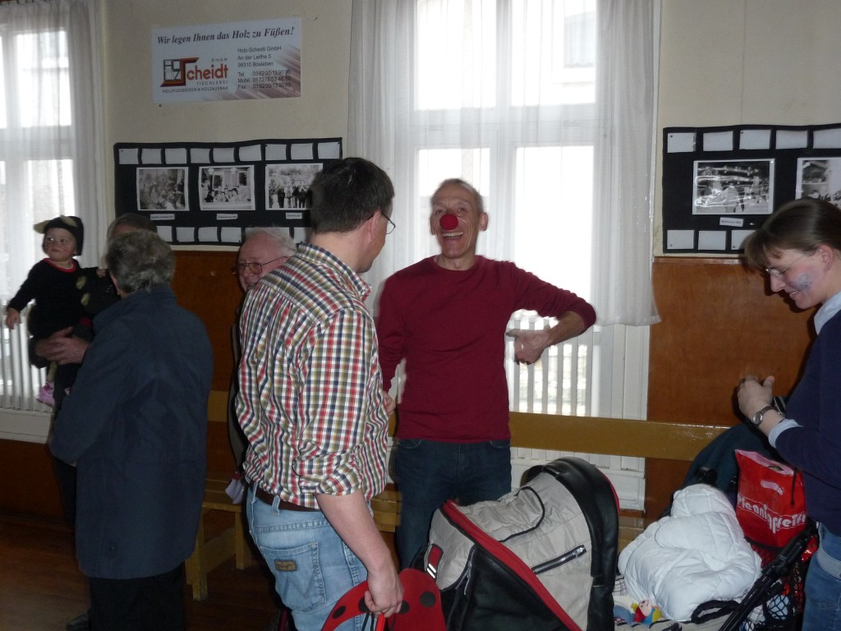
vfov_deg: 39.7
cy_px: 316
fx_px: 875
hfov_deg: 51.4
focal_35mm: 36
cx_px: 420
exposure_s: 1/30
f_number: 3.7
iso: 250
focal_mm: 6
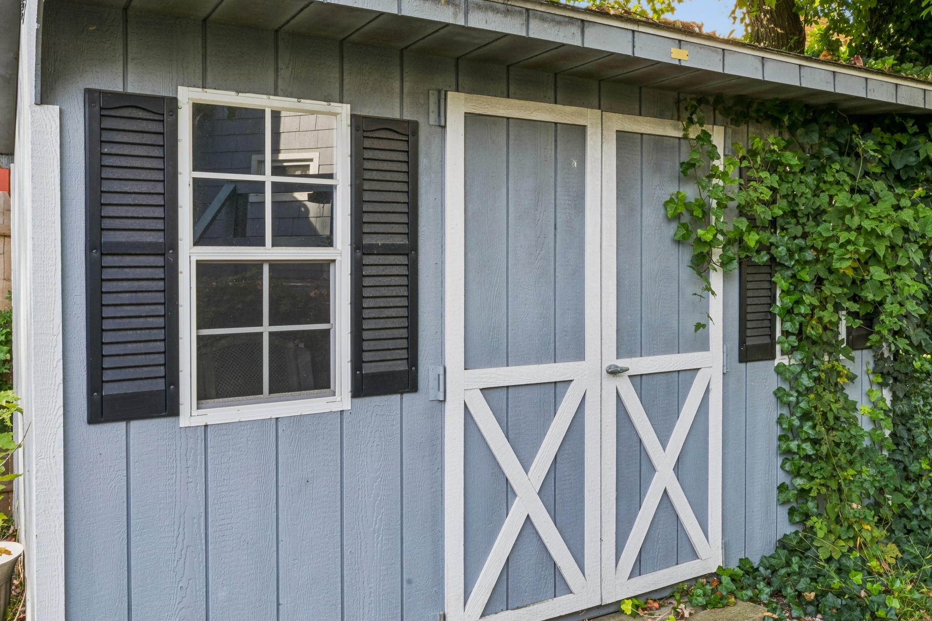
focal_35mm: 30
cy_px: 307
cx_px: 527
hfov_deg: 61.4
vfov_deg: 43.4
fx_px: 782
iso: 100
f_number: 22
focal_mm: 17.7
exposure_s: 1/2
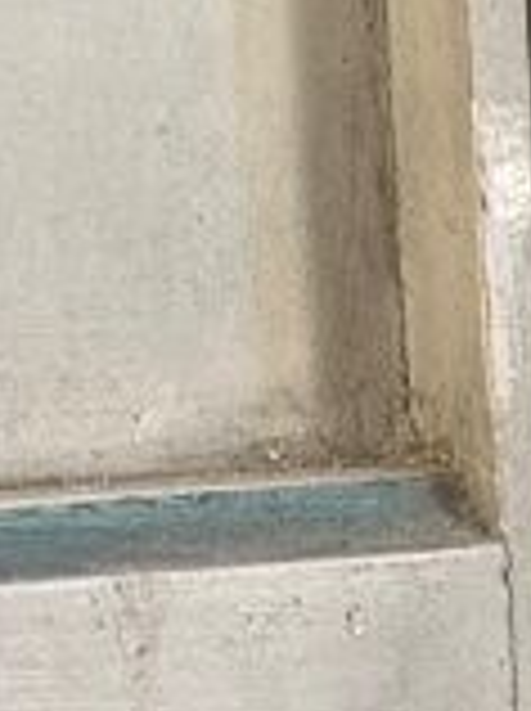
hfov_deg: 3.9
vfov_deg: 5.0
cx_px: 1971
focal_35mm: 365
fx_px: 7486
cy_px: 2506
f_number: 1.78
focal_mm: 6.76
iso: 160
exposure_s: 1/50
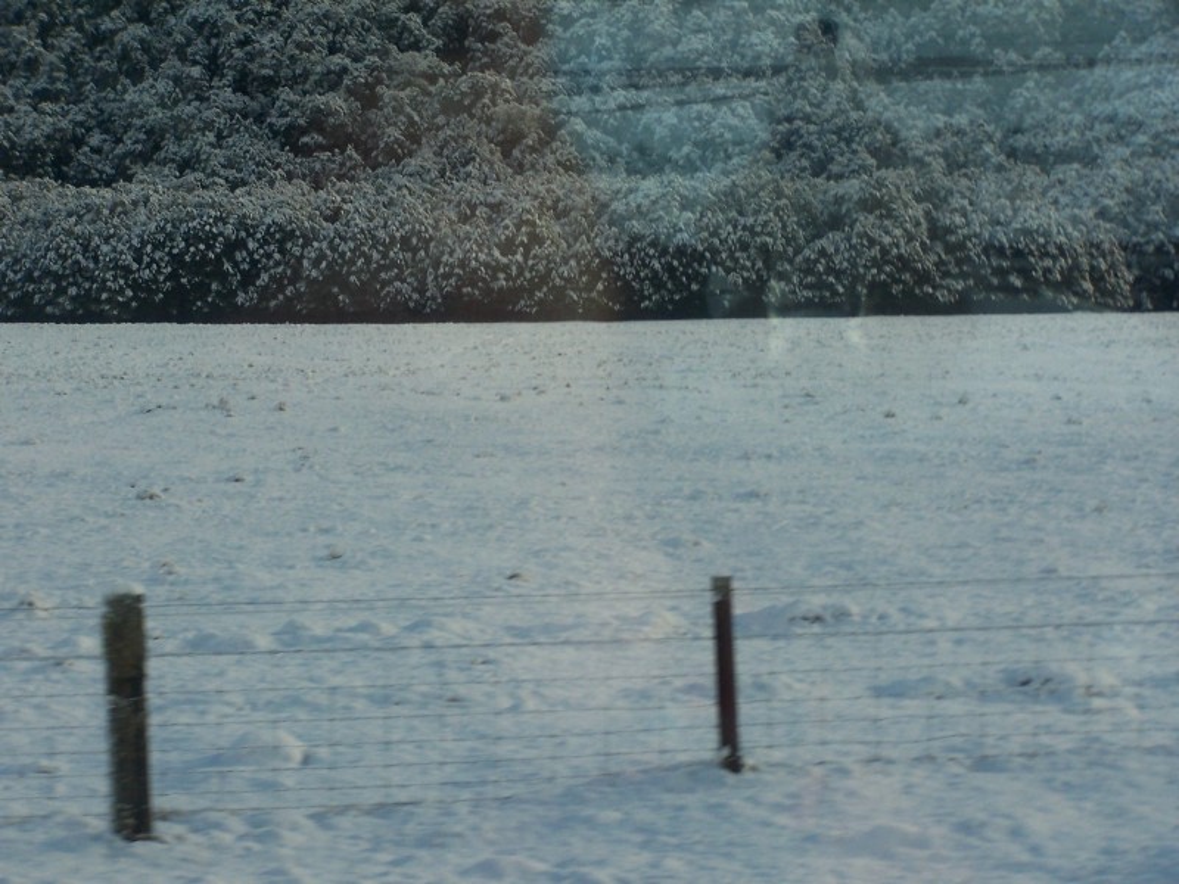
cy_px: 442
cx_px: 590
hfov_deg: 18.7
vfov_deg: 14.1
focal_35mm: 105
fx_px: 3576
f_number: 3.2
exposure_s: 1/250
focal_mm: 17.5
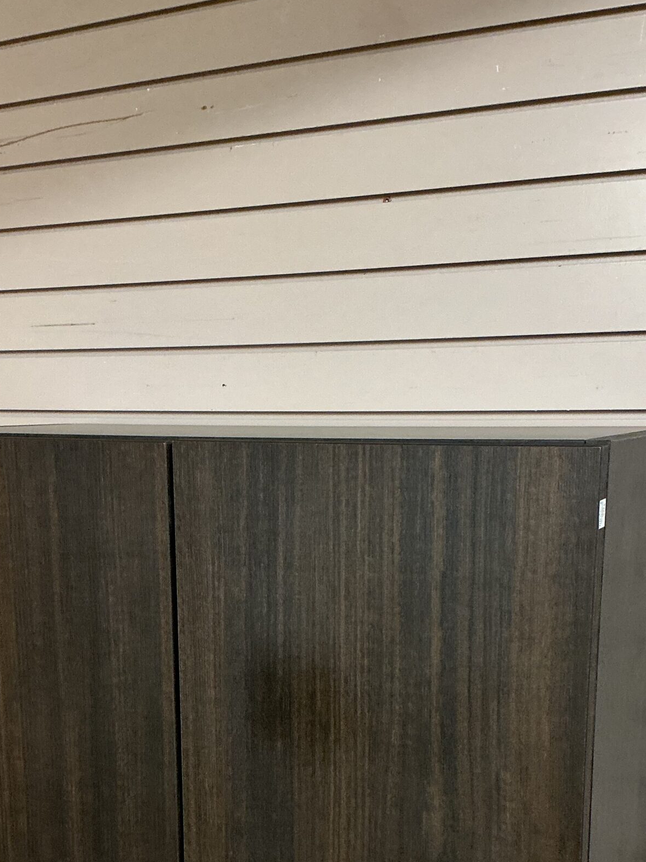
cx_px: 306
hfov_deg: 30.9
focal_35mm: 47
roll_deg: -0.4
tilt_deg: -7.9
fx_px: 1169
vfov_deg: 39.3
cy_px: 650
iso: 200
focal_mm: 3
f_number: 1.8
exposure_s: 1/60
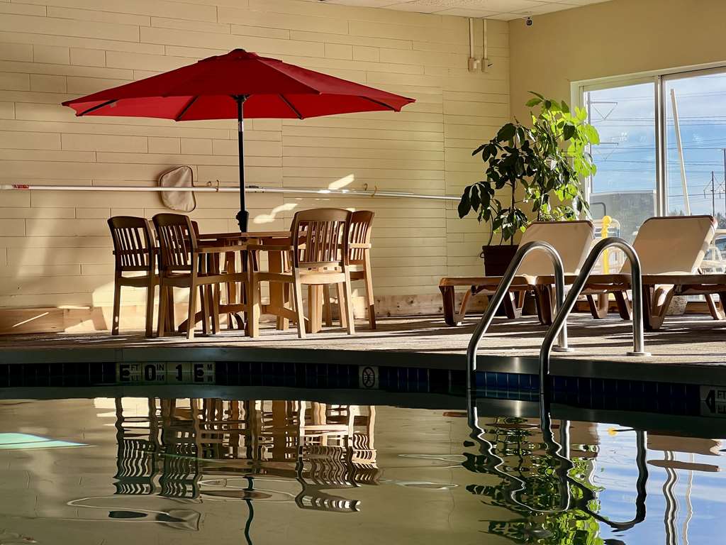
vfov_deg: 19.1
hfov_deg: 25.3
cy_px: 272
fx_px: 1615
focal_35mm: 77
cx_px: 363
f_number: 2.8
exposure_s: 1/107
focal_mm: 9
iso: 32
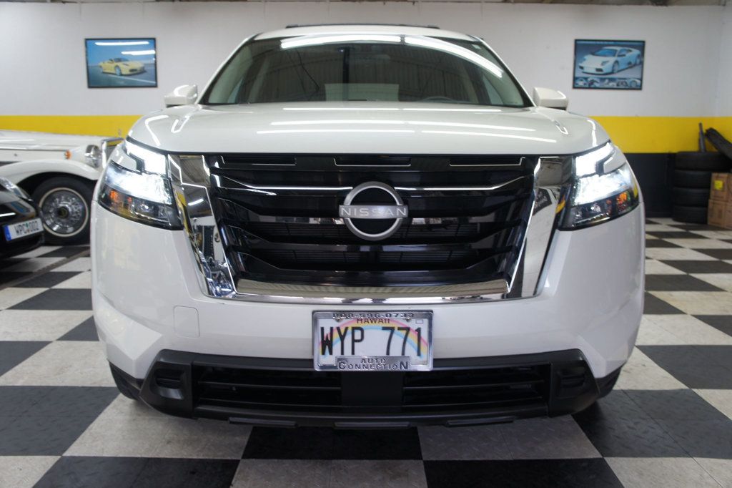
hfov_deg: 61.9
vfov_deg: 43.6
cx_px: 366
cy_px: 244
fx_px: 610
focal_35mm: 30
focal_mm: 20
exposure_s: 1/30
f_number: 4
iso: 200
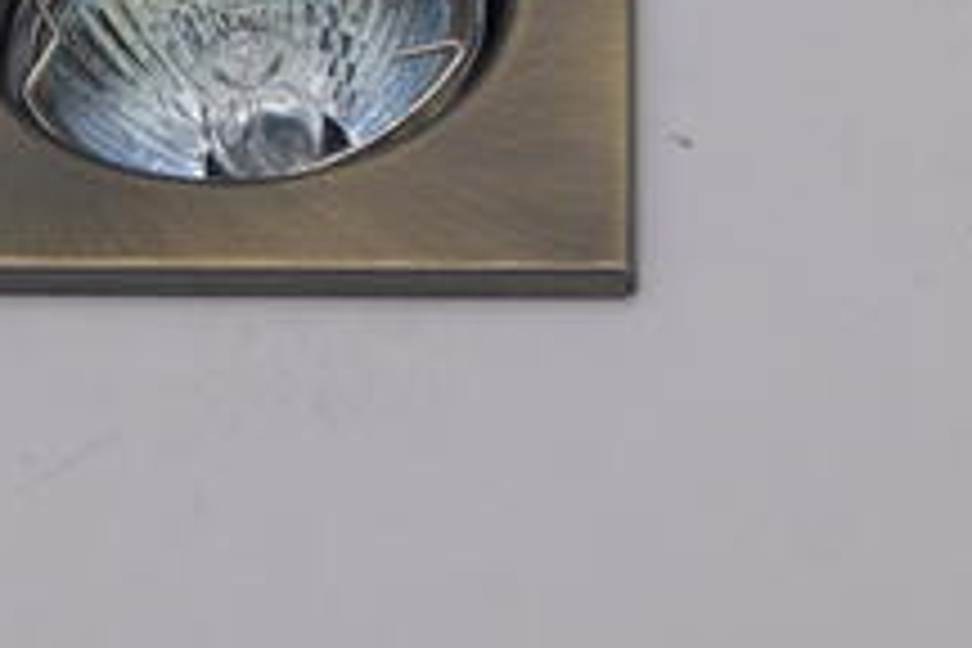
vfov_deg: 9.3
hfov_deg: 14.0
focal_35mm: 146
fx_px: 3942
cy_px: 14
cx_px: 328
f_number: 11
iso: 100
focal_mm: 30
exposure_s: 1/80
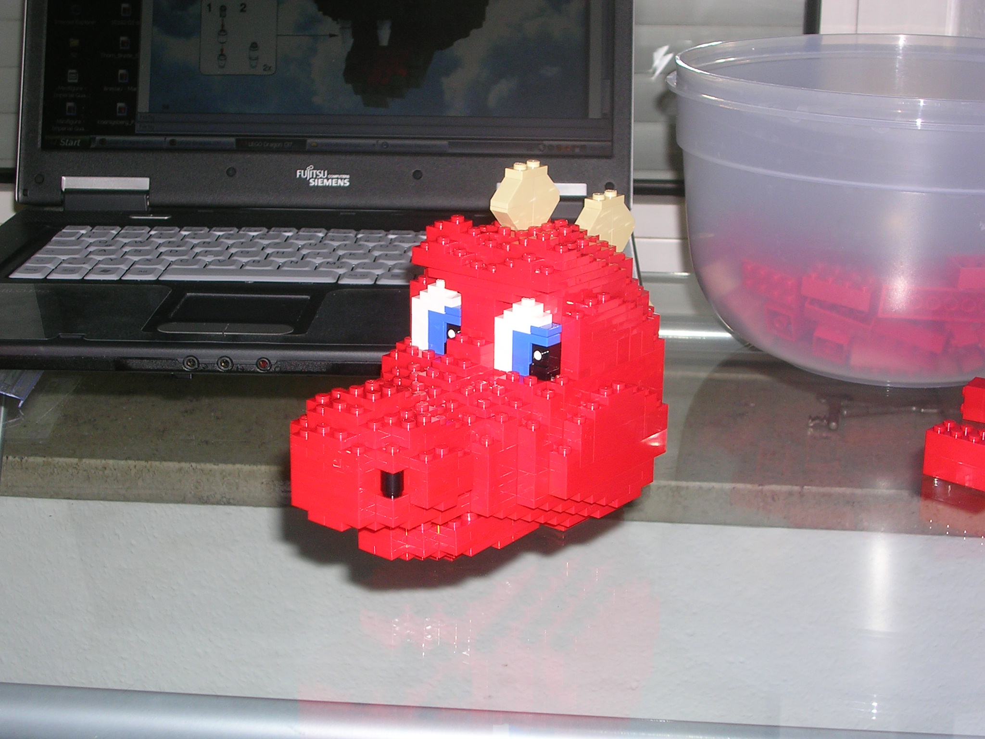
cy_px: 370
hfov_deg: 30.7
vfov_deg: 23.3
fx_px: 1793
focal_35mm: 63
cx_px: 492
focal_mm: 9.6
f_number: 3.5
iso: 50
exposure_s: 1/60.1
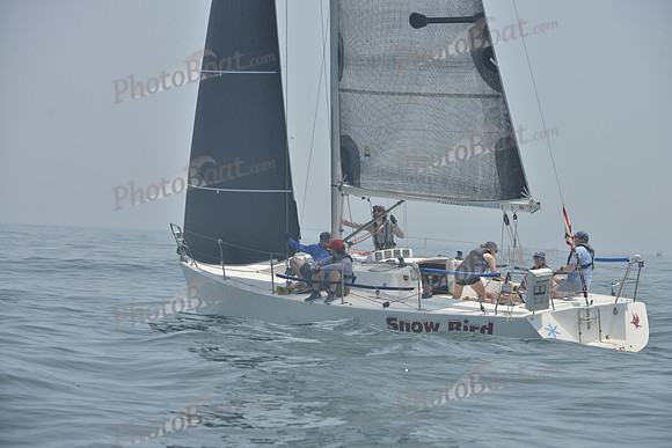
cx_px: 336
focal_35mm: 200
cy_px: 224
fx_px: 3734
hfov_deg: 10.3
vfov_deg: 6.9
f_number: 9
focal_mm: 200
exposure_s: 1/1000
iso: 280
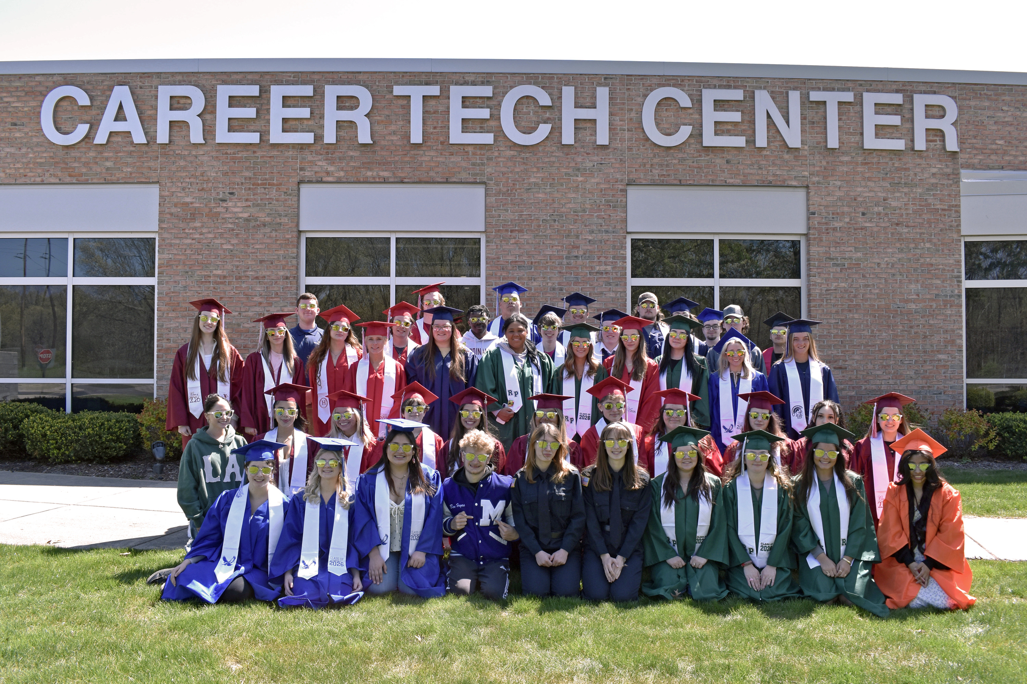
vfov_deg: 43.6
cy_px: 342
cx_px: 514
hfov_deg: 61.9
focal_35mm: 30
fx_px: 856
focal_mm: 20
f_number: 8
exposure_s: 1/250
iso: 220
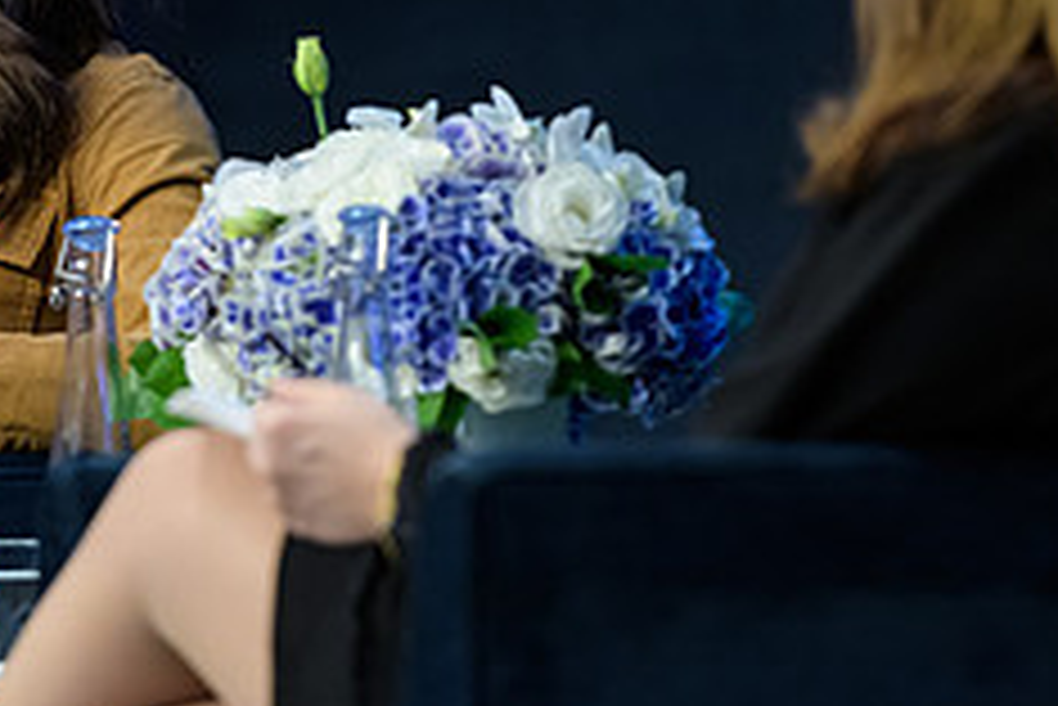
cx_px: 266
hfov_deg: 4.2
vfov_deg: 2.8
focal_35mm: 494
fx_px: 14526
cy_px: 97
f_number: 3.2
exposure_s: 1/200
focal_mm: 200
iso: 1600
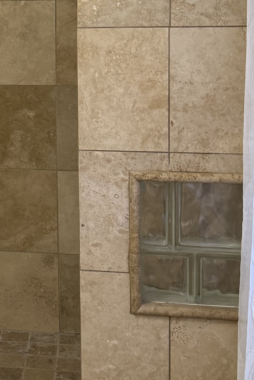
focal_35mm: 90
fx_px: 952
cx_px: -117
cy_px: 47
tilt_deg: -2.2
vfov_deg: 22.1
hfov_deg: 14.3
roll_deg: +1.7
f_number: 1.78
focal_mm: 6.76
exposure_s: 1/83
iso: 200
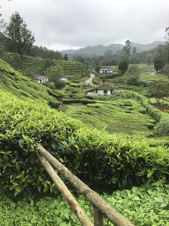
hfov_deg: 49.7
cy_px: 113
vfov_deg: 63.4
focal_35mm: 28
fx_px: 182
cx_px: 84
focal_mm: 3.99
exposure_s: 1/987
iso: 20
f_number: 1.8
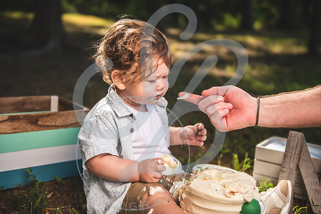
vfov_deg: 28.1
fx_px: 428
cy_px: 107
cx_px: 160
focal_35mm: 48
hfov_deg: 41.1
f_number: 2.8
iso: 100
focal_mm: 48
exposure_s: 1/800
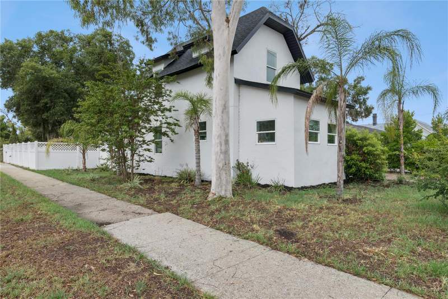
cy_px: 150
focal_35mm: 22
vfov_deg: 57.2
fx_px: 274
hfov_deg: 78.6
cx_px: 224
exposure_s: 1/20
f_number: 18
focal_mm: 22
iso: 125
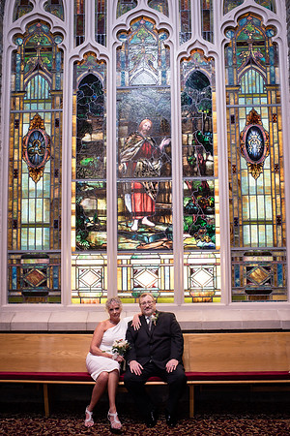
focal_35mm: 35
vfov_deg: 54.4
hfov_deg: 37.9
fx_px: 423
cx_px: 145
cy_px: 218
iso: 320
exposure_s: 1/160
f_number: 3.5
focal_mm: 35
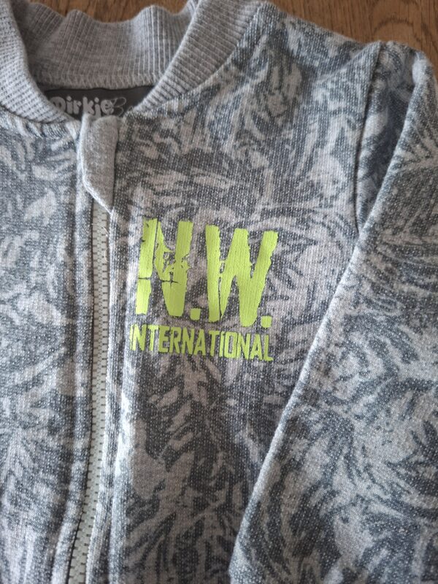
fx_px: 388
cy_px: 292
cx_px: 219
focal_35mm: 23
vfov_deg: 73.9
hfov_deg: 58.9
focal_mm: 5.54
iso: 400
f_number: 1.8
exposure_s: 1/25
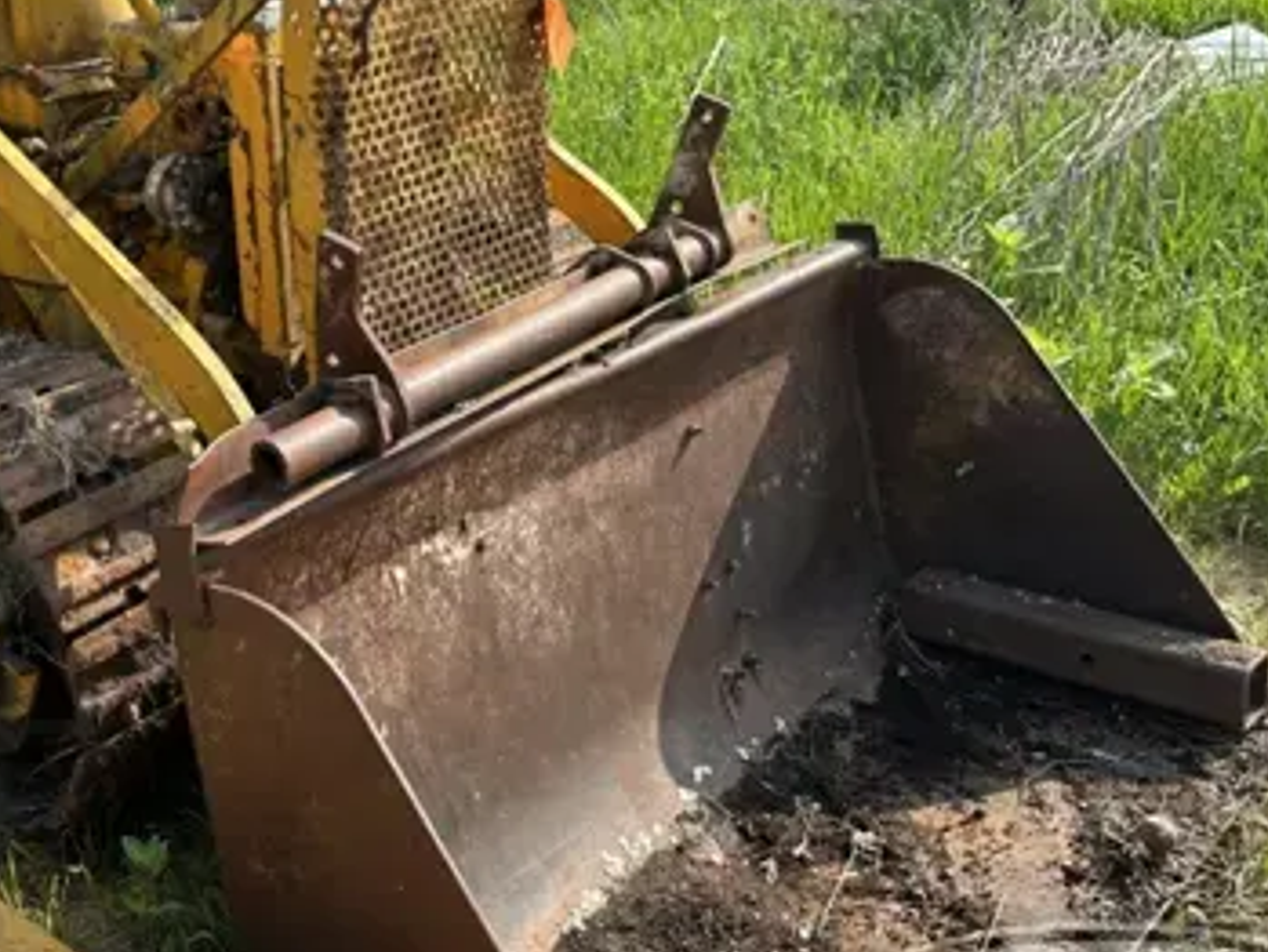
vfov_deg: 32.5
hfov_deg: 41.6
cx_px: 305
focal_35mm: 44
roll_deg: +1.1
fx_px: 1612
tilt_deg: -18.7
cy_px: 298
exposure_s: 1/1304
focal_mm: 6.86
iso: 80
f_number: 1.78
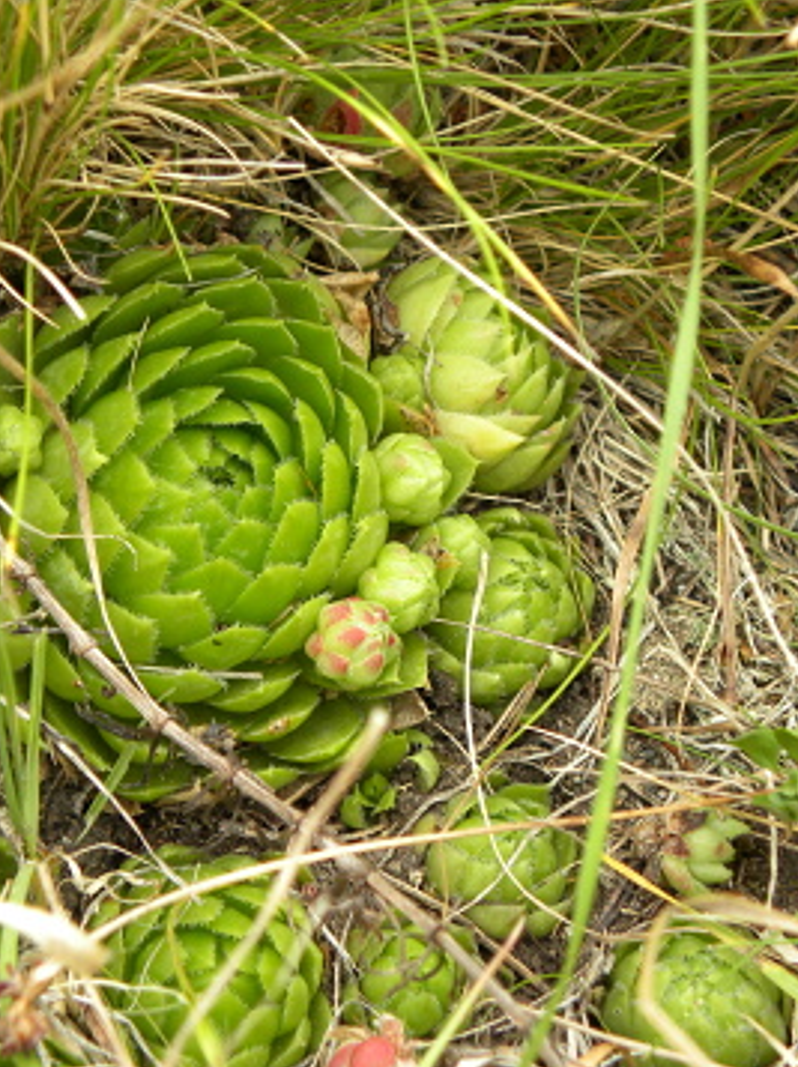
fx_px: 2155
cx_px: 311
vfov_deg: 27.8
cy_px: 535
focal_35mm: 70
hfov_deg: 20.9
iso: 64
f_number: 3.5
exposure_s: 1/83.5
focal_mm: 9.2
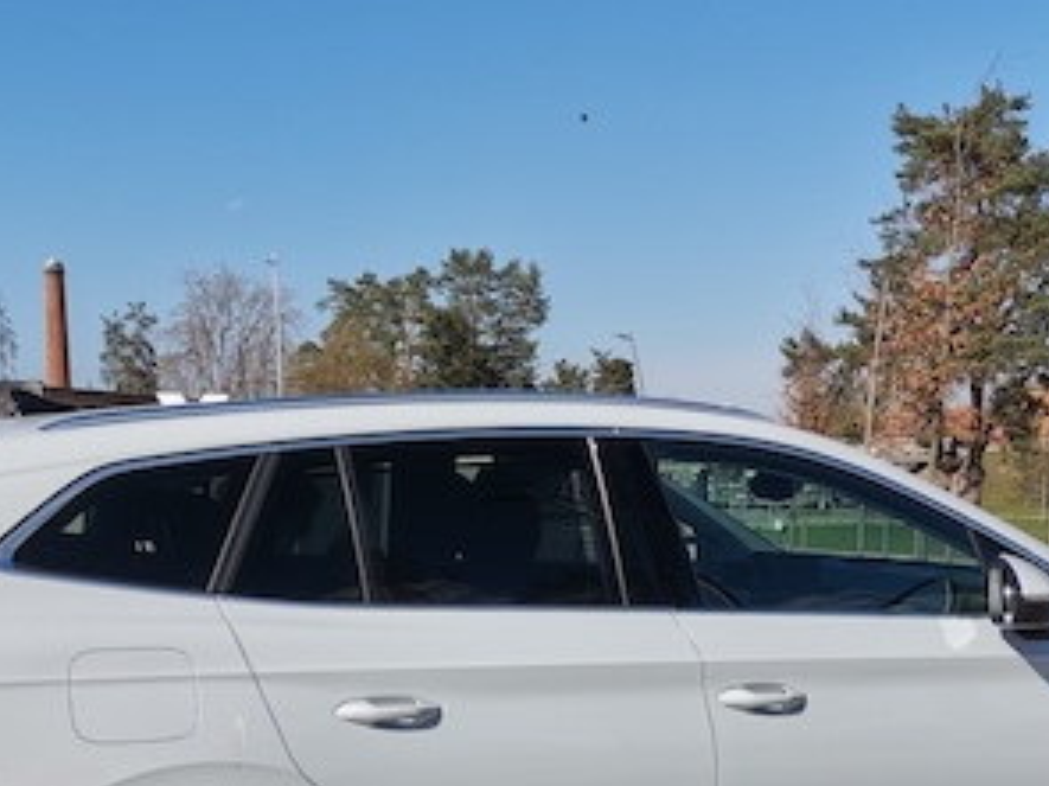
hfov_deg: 38.1
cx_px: 453
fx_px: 1515
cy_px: 660
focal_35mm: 50
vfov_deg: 28.3
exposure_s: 1/2353
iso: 50
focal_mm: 4.75
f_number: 1.8
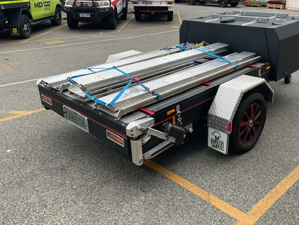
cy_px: 91
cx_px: 170
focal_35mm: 35
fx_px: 302
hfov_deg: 52.4
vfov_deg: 40.6
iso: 16
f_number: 1.8
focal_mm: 3
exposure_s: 1/842
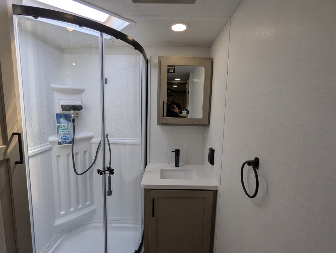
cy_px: 126
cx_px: 168
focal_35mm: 16
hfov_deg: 94.4
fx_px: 156
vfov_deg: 78.2
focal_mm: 2.35
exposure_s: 1/315
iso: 41
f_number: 2.2
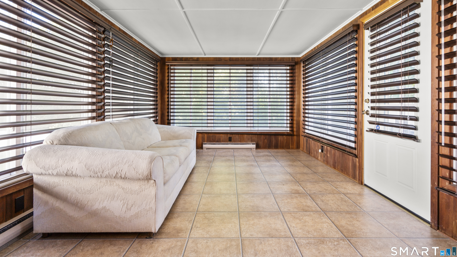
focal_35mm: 17
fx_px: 206
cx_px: 228
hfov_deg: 95.9
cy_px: 105
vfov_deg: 63.4
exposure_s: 1.6
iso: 200
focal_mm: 16
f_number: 9
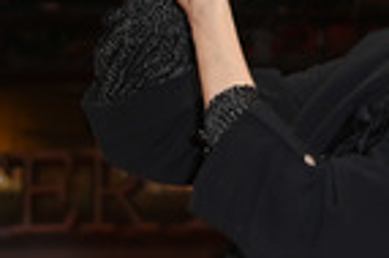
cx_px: 393
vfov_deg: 6.4
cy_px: -22
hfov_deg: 9.6
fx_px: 2310
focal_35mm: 214
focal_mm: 68
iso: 1250
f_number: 5.6
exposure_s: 1/200
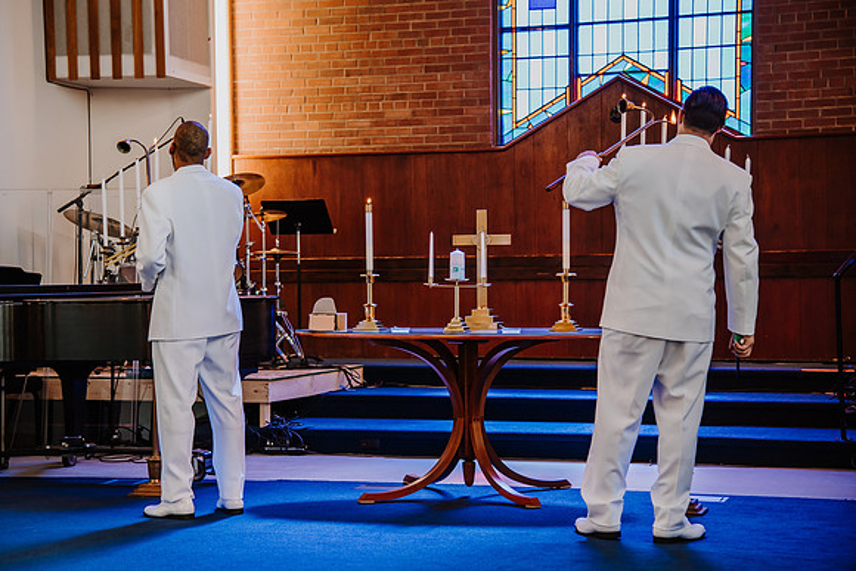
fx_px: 1830
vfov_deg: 17.7
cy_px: 286
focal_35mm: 77
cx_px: 386
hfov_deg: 26.3
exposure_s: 1/160
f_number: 4
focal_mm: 70
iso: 800
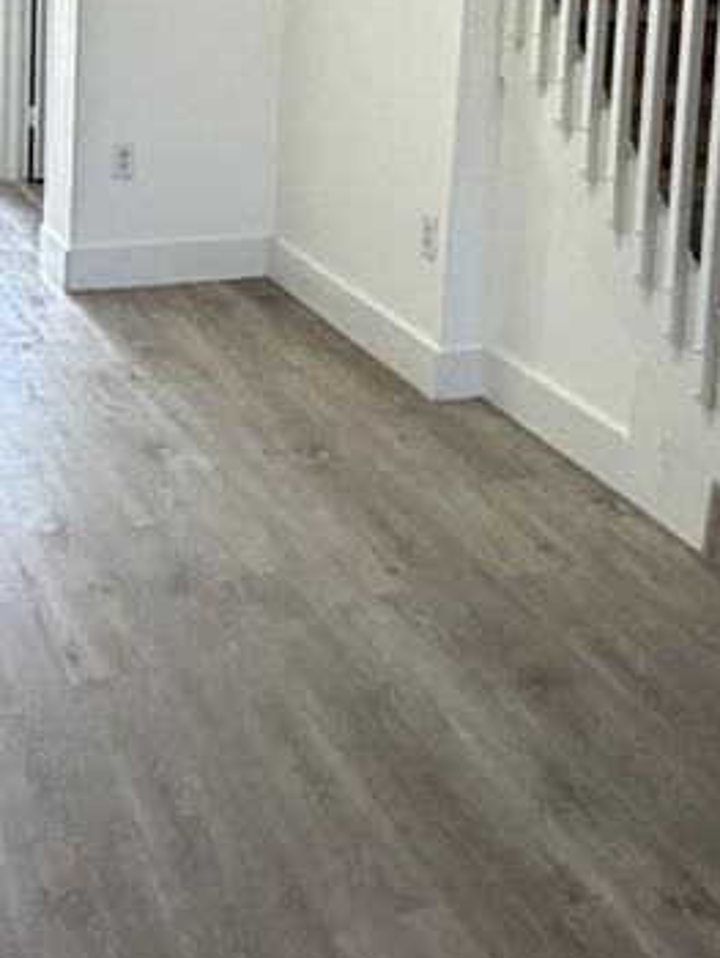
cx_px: 356
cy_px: 120
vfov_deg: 37.4
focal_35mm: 48
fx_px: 1330
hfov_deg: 30.3
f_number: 2.2
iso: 250
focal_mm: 2.22
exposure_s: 1/121
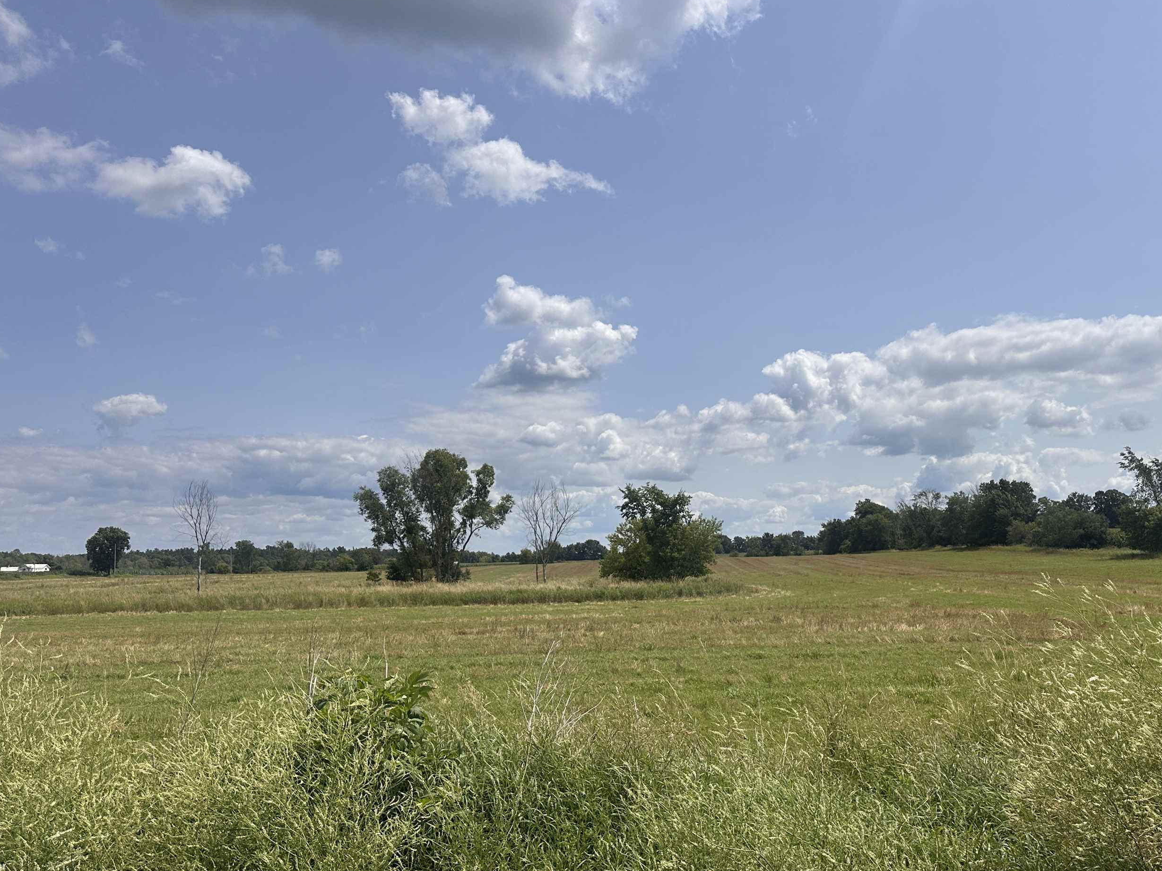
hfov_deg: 59.3
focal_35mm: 30
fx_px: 1007
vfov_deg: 46.6
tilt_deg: +4.4
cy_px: 507
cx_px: 715
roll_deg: -0.3
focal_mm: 6.86
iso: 80
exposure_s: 1/9709
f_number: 1.78
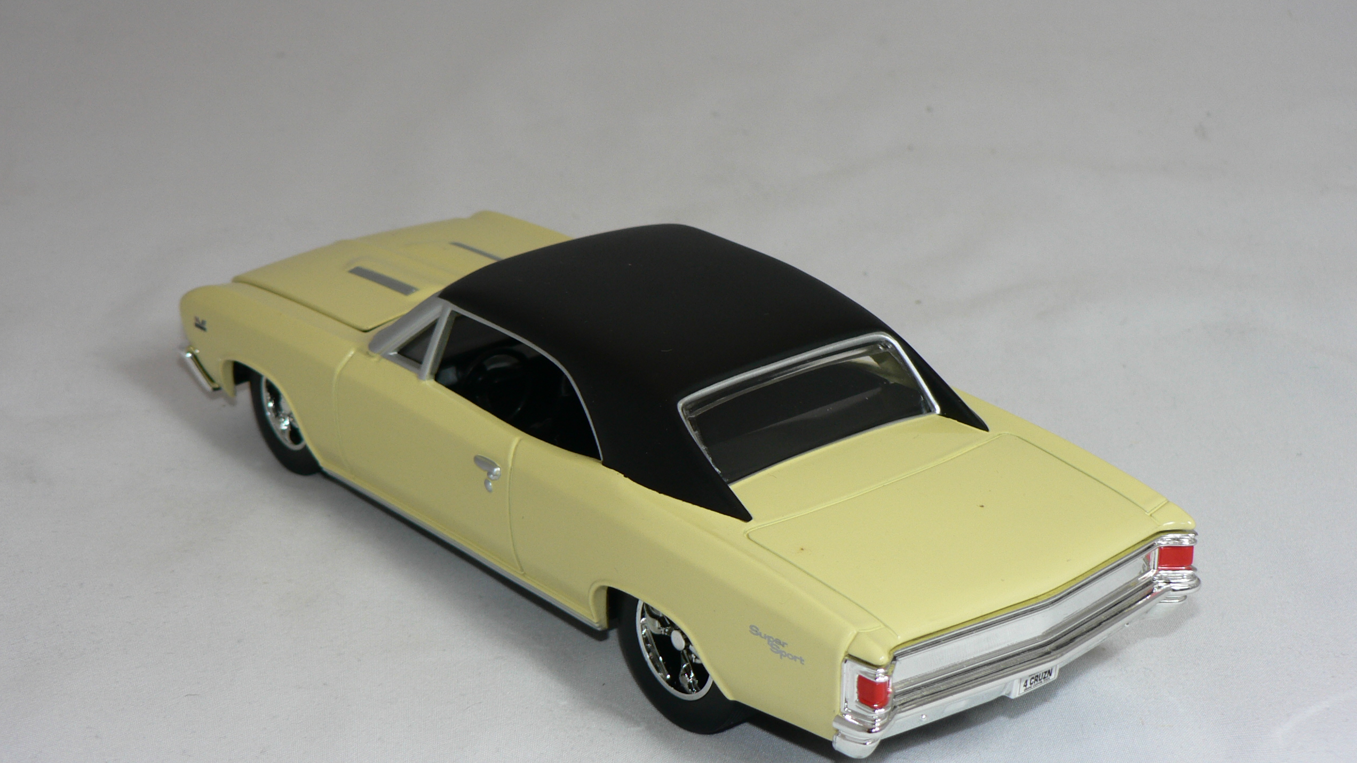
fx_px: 2447
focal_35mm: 68
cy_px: 434
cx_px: 677
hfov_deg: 31.0
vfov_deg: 17.7
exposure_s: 1/60
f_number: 3.2
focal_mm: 10.4
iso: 80
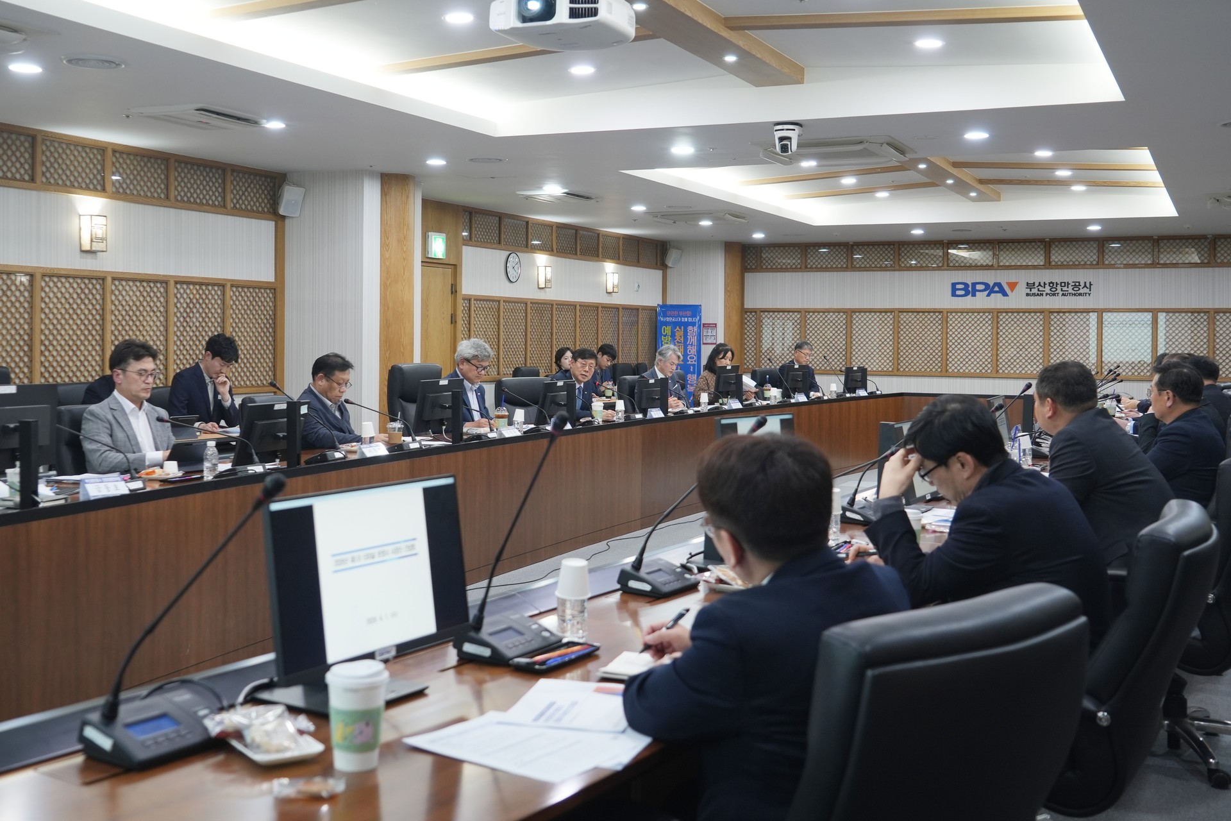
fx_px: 1094
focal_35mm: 32
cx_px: 616
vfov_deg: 41.1
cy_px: 410
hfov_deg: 58.7
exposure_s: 1/40
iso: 400
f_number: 4
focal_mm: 32
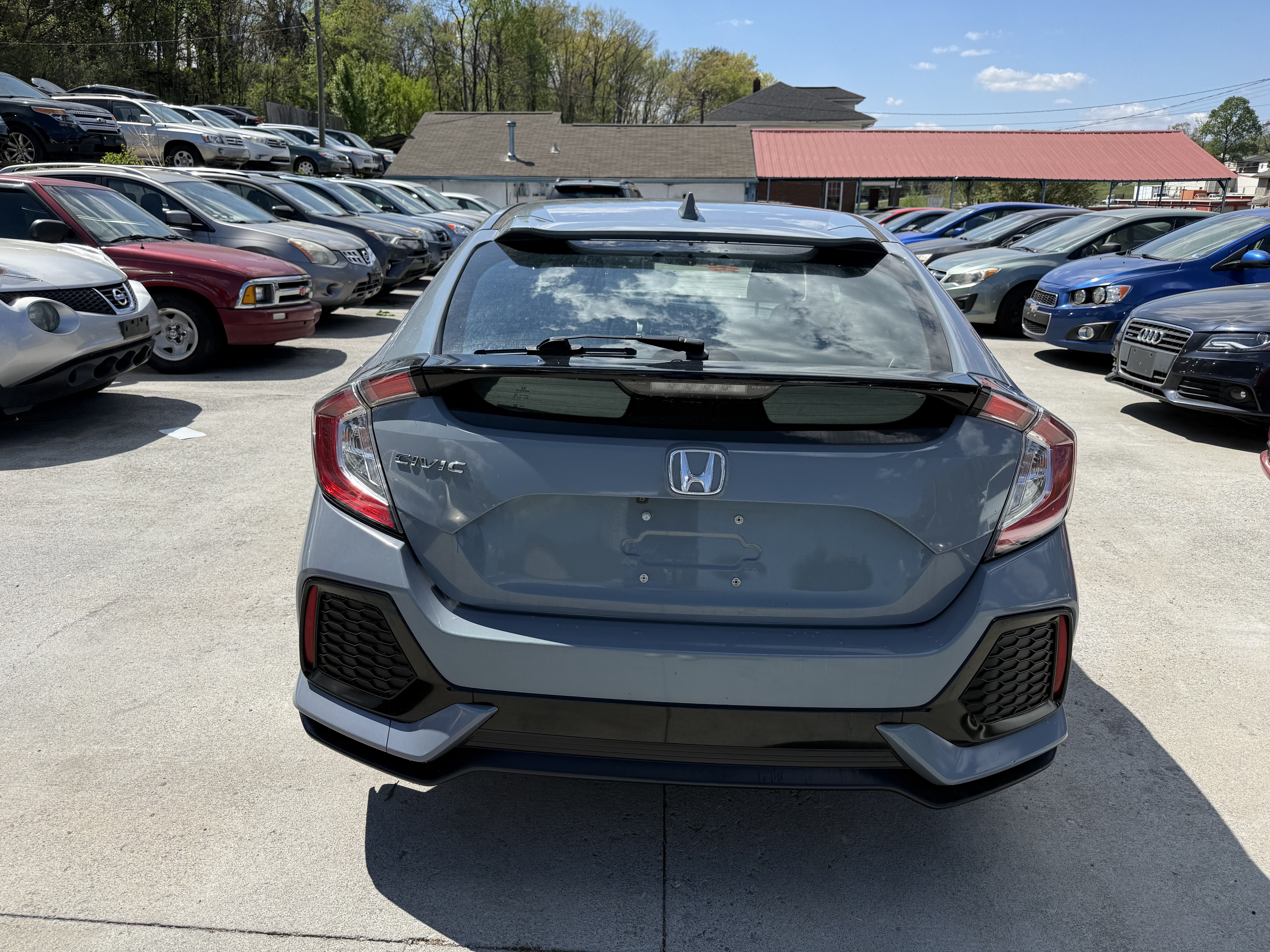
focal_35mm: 24
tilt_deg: -16.5
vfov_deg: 56.8
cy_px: 476
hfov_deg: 71.6
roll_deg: +0.1
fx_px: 881
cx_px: 635
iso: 80
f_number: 1.78
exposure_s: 1/4975
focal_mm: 6.76
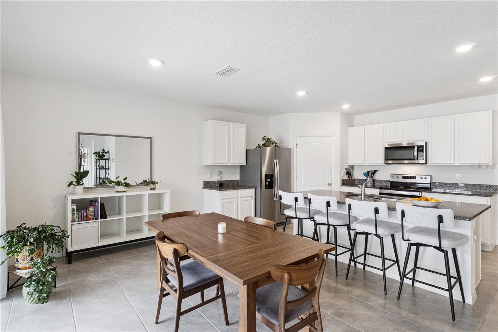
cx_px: 249
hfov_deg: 90.0
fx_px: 249
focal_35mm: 18
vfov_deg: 67.4
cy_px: 166
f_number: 11
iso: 1600
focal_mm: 12
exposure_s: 1/60
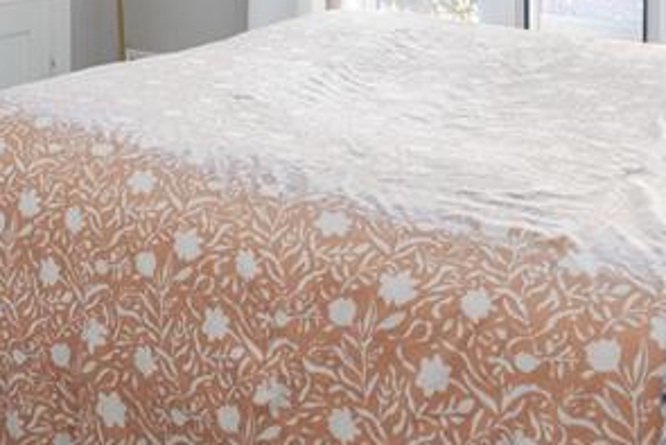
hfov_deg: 33.5
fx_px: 1092
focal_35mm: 59
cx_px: 196
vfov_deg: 20.9
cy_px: -140
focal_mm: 17
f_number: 7.1
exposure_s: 1/50
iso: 400
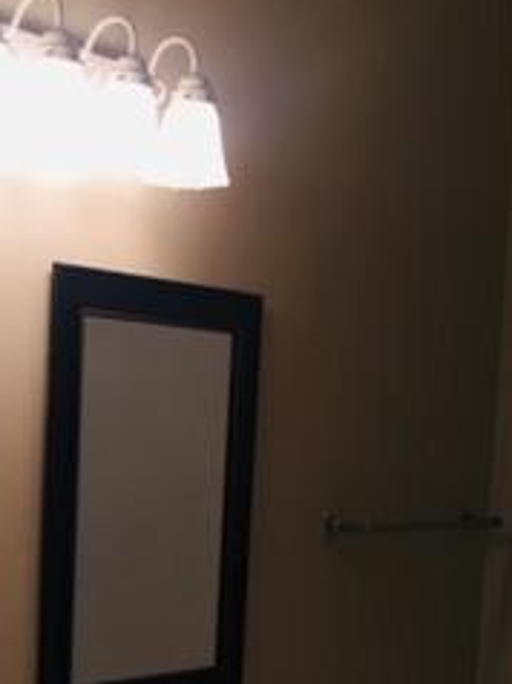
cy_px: 693
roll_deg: -1.0
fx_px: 1541
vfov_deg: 23.9
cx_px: -141
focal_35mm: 78
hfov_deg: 17.7
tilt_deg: -6.1
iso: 32
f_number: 2.2
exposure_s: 1/60
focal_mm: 4.15
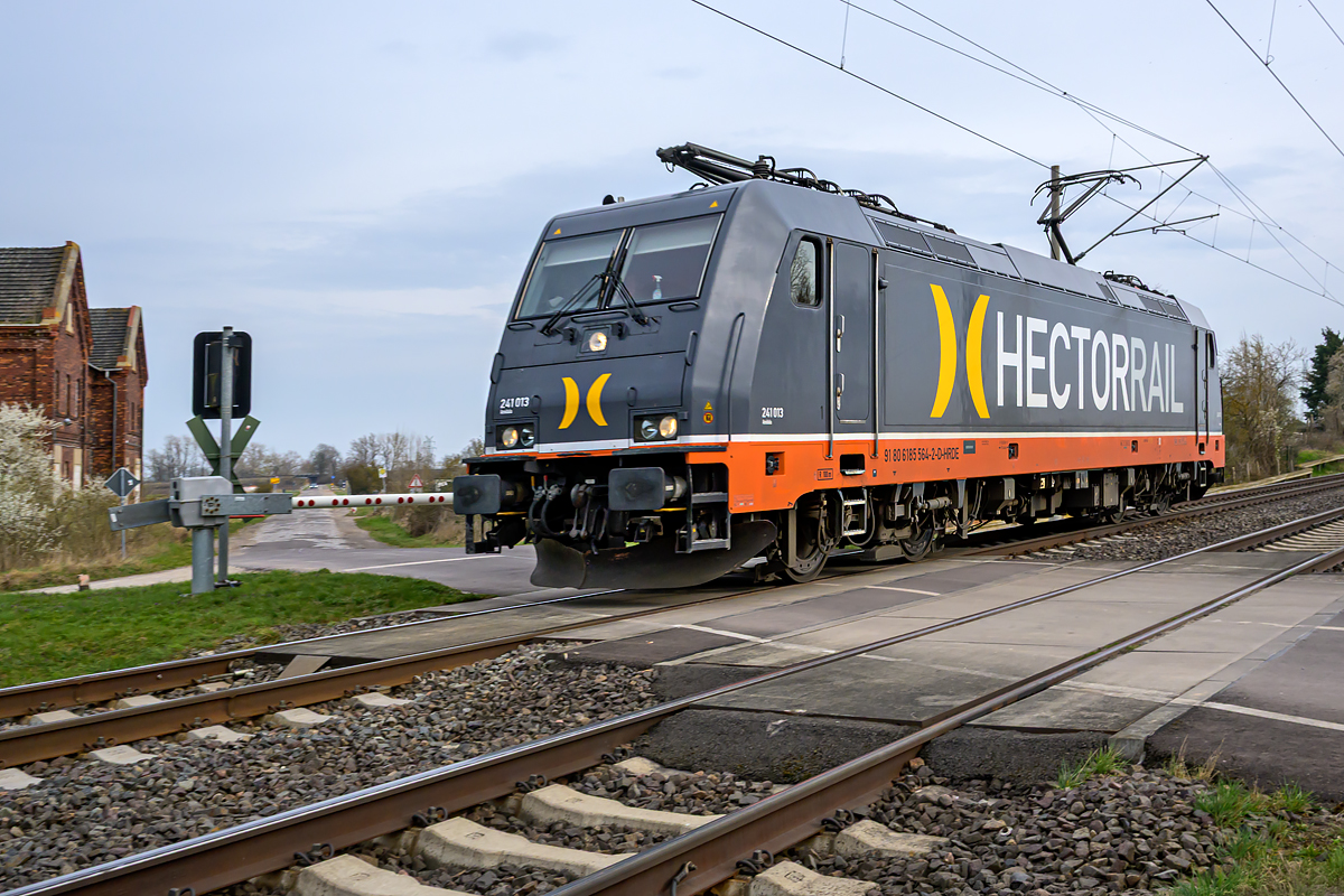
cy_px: 448
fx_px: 1092
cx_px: 672
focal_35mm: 29
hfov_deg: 63.2
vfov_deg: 44.6
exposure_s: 1/750
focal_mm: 19.5
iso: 400
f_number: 8
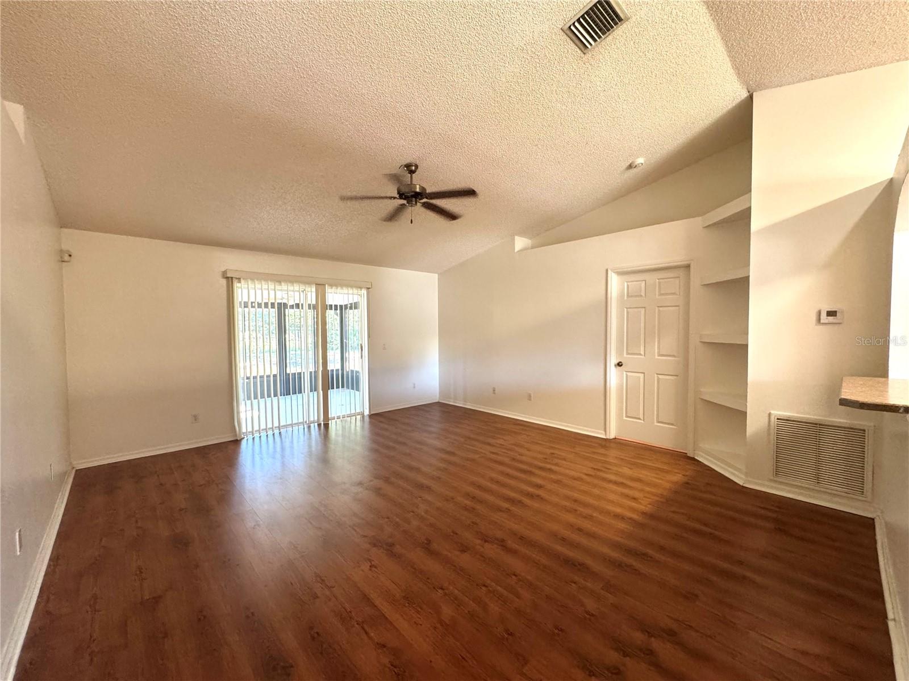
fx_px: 368
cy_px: 340
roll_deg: +0.5
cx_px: 454
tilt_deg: -2.4
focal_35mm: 14
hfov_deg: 102.1
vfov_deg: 85.7
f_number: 2.2
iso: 400
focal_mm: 2.22
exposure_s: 1/60
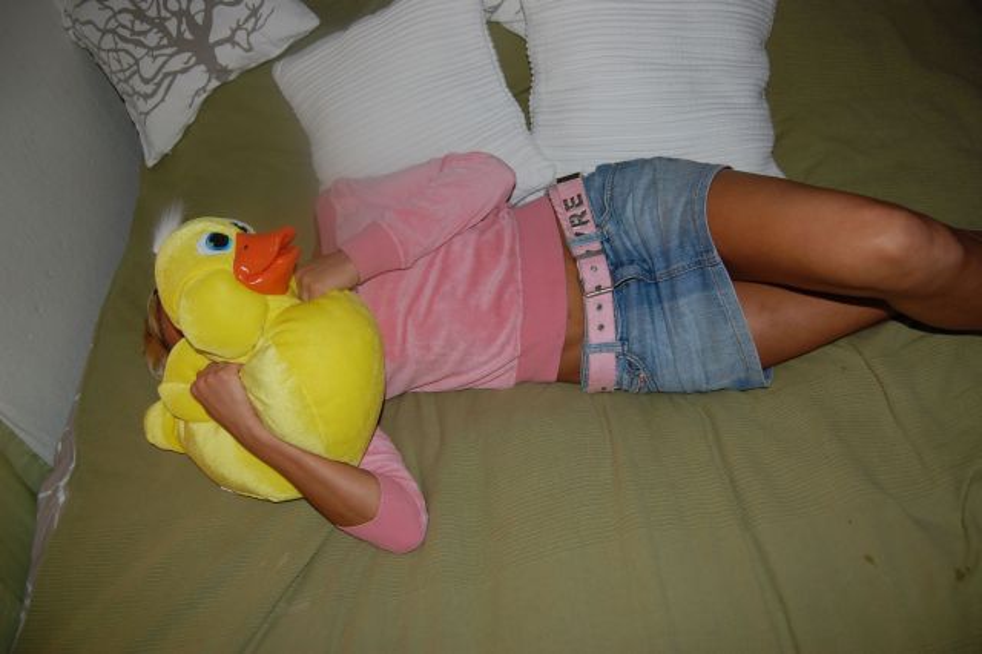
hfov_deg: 67.4
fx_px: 736
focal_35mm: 27
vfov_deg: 47.9
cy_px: 327
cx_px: 491
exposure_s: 1/60
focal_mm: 18
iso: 400
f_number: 3.5
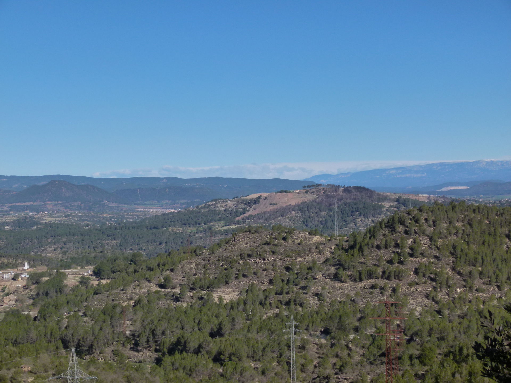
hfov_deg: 25.3
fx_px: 1137
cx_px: 256
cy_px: 192
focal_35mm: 77
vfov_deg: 19.1
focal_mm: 13.8
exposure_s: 1/2000
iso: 160
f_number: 4
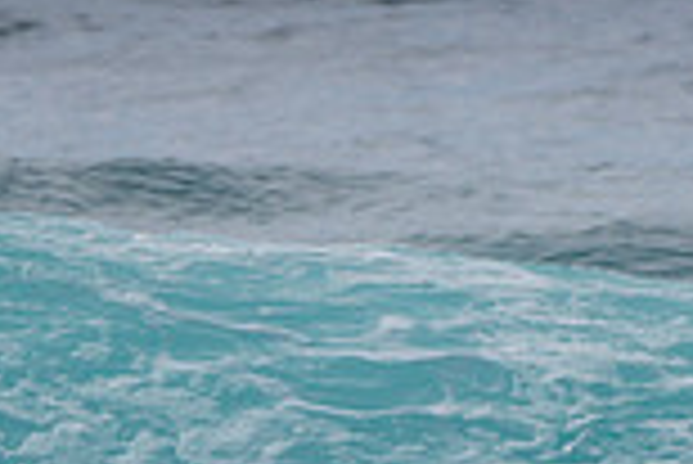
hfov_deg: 0.9
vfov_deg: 0.6
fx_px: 44470
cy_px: 632
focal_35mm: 2308
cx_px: 33
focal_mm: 500
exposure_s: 1/2000
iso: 90
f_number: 5.6
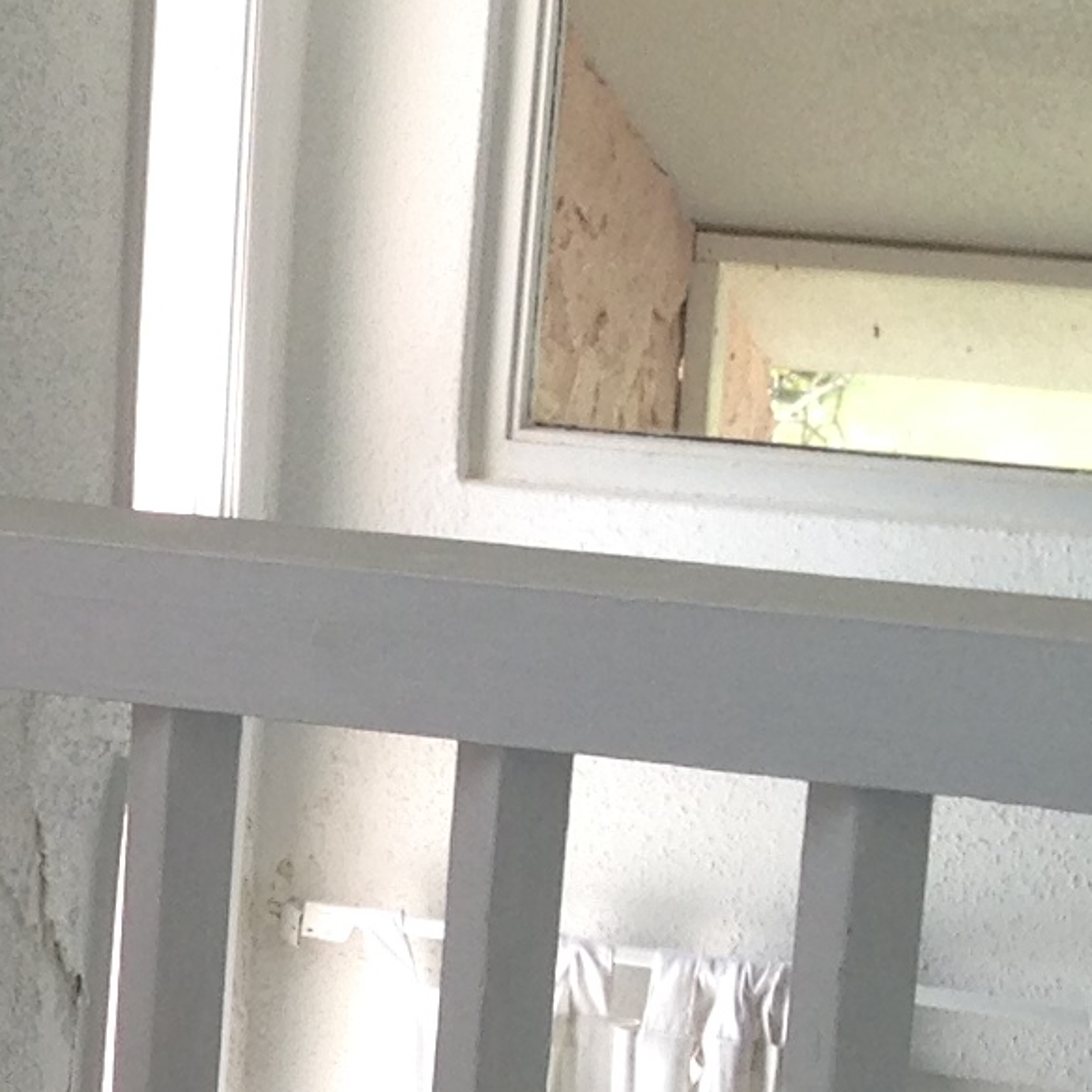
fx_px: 5818
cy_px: 941
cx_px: -1266
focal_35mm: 163
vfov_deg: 10.7
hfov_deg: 9.8
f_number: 2.4
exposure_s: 1/144
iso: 50
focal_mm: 4.12
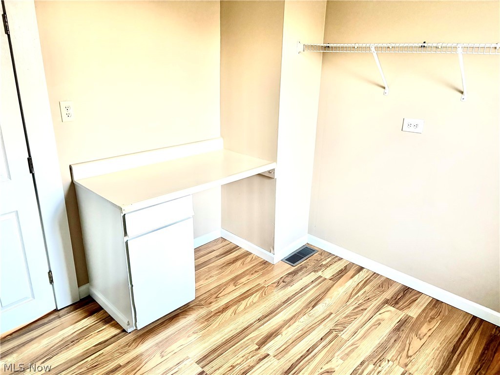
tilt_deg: -19.2
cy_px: 188
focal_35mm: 26
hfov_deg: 67.3
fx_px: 376
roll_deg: -0.7
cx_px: 250
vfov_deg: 53.1
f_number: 1.6
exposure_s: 1/60
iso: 320
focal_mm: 5.96
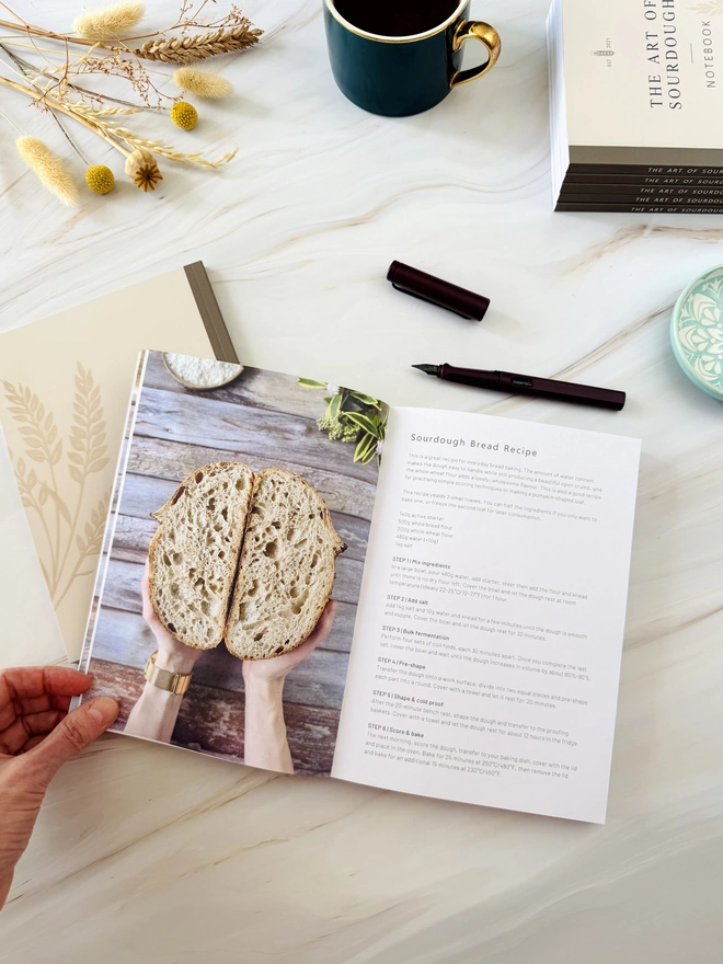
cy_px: 482
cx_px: 362
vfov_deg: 71.6
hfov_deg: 56.8
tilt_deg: -78.1
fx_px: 668
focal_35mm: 24
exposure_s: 1/459
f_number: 1.78
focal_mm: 6.76
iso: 80
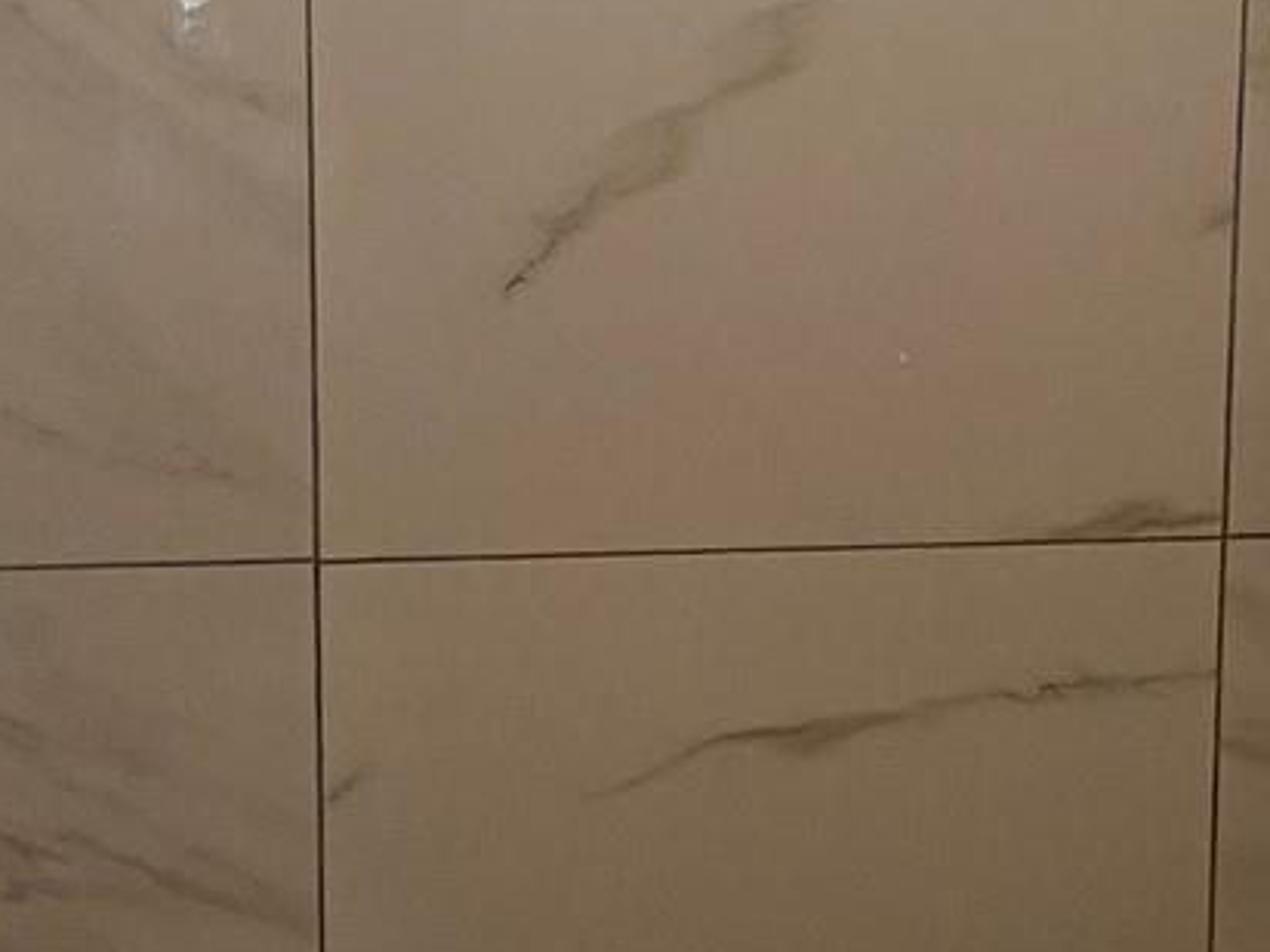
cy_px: 447
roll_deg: -0.4
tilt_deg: -12.1
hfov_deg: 19.4
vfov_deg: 14.6
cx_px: 653
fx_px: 3706
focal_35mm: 101
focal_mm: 4.25
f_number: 1.8
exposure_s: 1/60
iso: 125
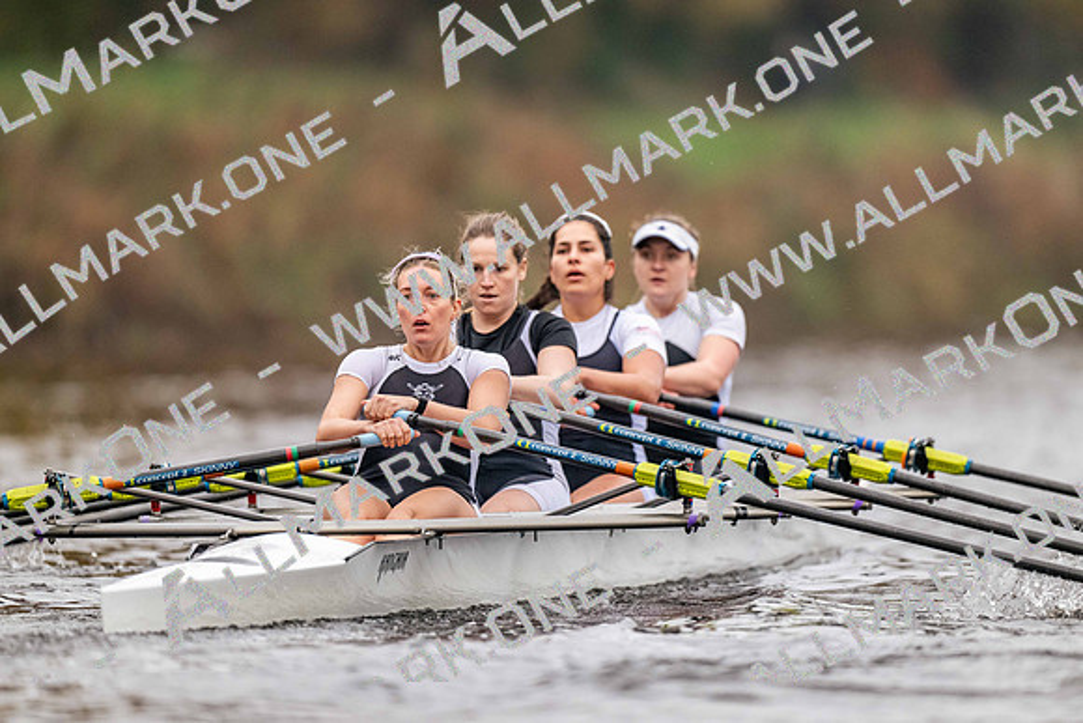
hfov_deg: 3.4
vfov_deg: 2.3
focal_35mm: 600
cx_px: 542
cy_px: 362
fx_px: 18053
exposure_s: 1/2500
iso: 3200
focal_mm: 600
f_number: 4
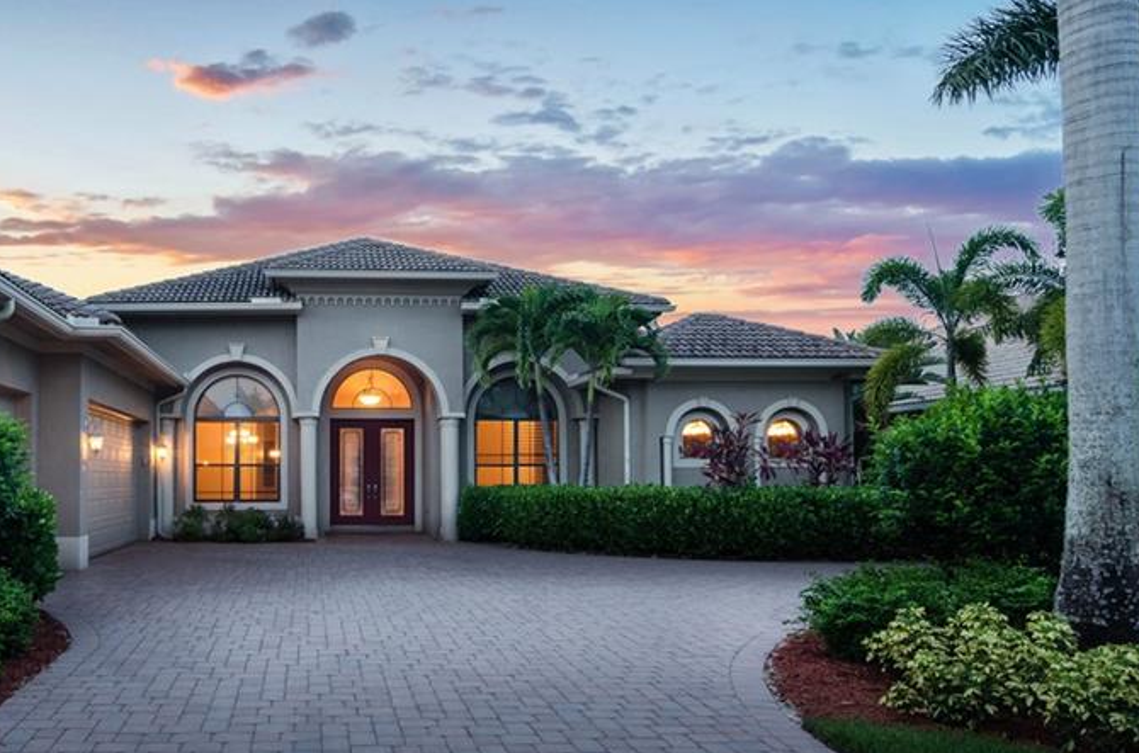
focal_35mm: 26
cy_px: 436
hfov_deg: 66.0
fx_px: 833
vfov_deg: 48.5
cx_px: 338
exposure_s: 1/6
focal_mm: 11.5
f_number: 9
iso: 200
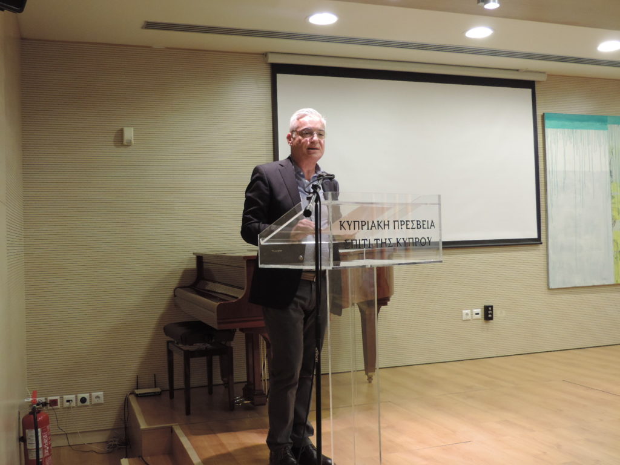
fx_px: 716
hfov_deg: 46.8
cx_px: 310
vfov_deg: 36.0
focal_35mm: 40
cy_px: 232
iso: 400
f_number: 3.3
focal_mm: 7.1
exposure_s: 1/30
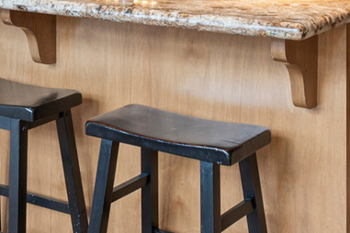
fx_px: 836
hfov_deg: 23.6
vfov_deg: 14.7
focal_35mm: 86
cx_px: 147
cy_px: -123
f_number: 9
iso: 250
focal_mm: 16
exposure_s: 1/3
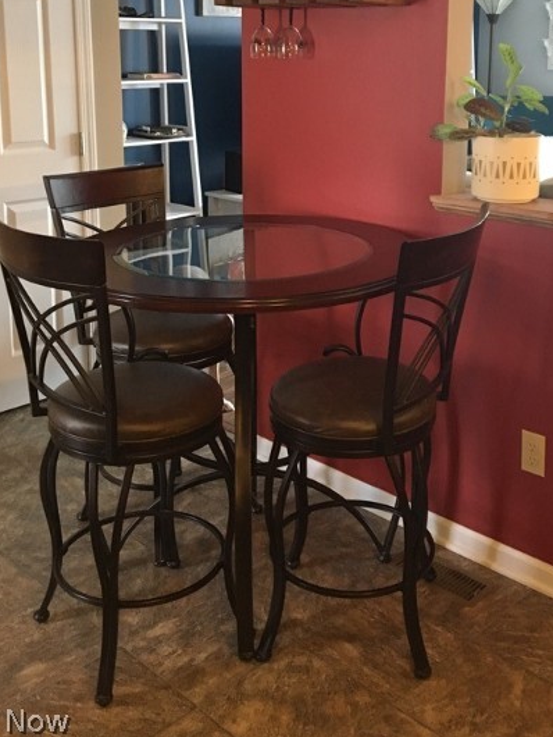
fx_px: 894
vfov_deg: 43.7
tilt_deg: -10.6
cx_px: 325
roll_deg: +0.3
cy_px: 210
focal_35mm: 42
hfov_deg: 34.3
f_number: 2.2
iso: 200
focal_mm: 4.15
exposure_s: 1/15
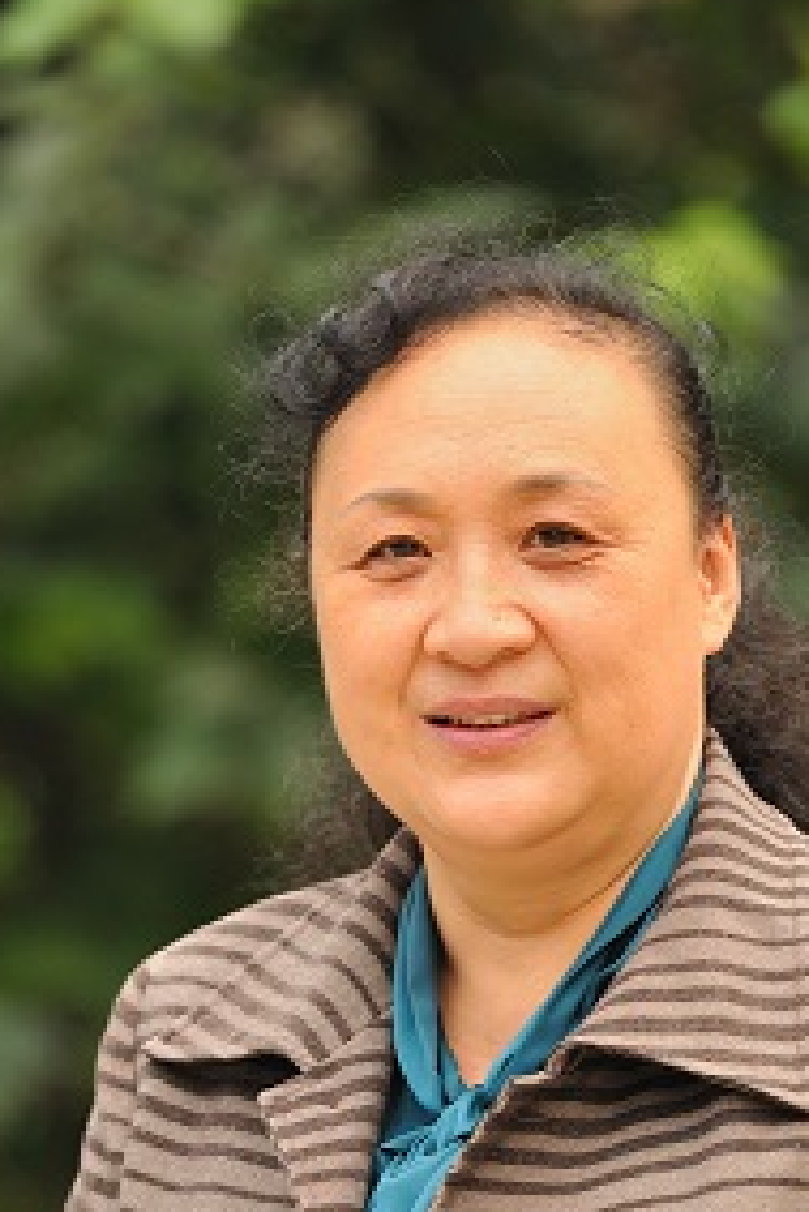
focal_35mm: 363
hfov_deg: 3.8
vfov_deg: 5.7
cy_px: 1231
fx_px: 12220
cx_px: 492
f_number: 2.8
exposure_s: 1/400
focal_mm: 170
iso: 400
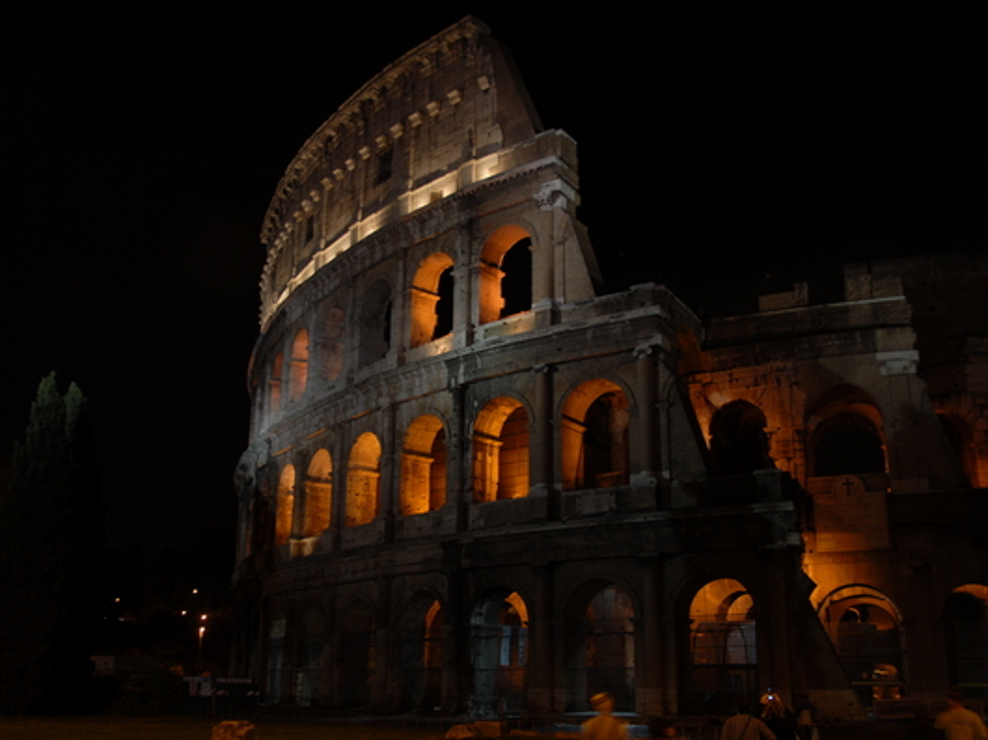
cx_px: 496
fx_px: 1027
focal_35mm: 36
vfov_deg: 39.6
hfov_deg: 51.4
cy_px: 373
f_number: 3.8
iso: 100
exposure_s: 1/2.5
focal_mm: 22
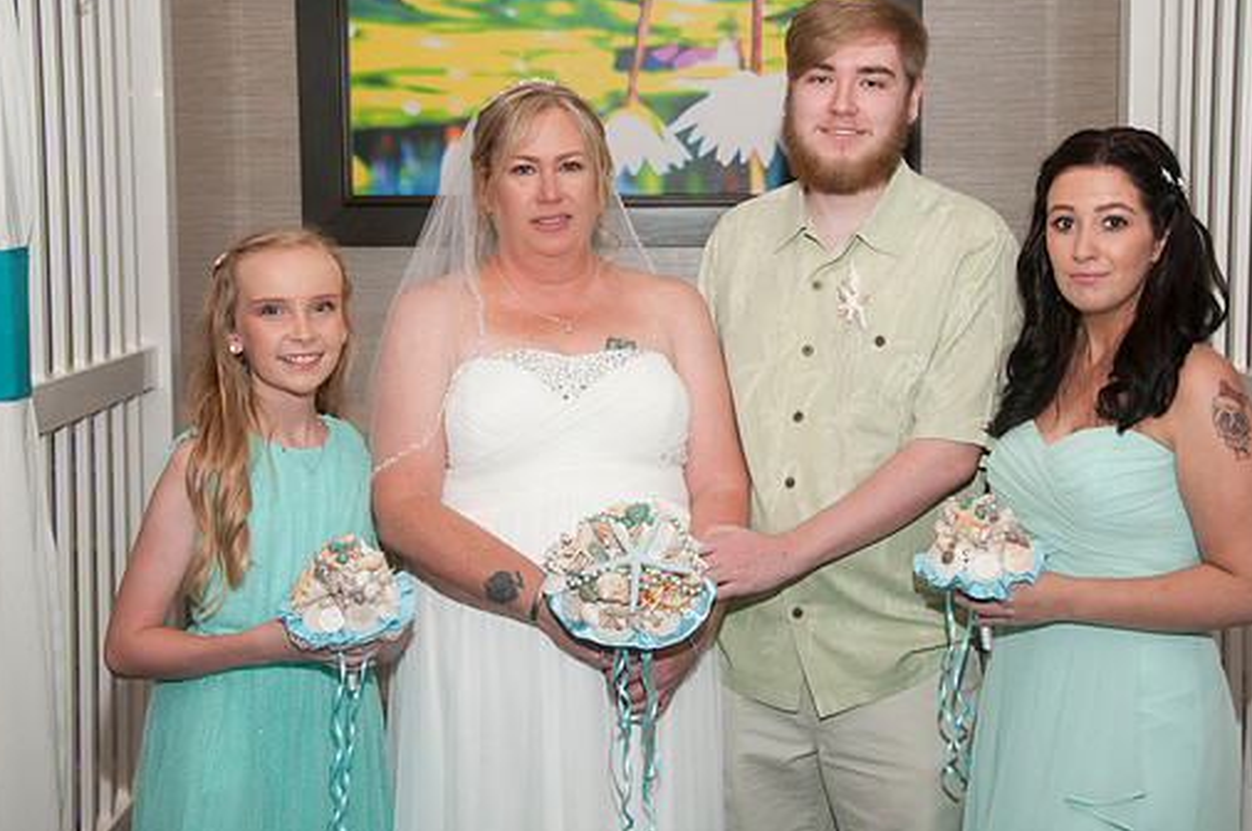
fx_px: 1910
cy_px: 375
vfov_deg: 24.5
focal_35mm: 55
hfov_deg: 36.3
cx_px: 683
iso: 400
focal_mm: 32
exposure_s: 1/60
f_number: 5.6
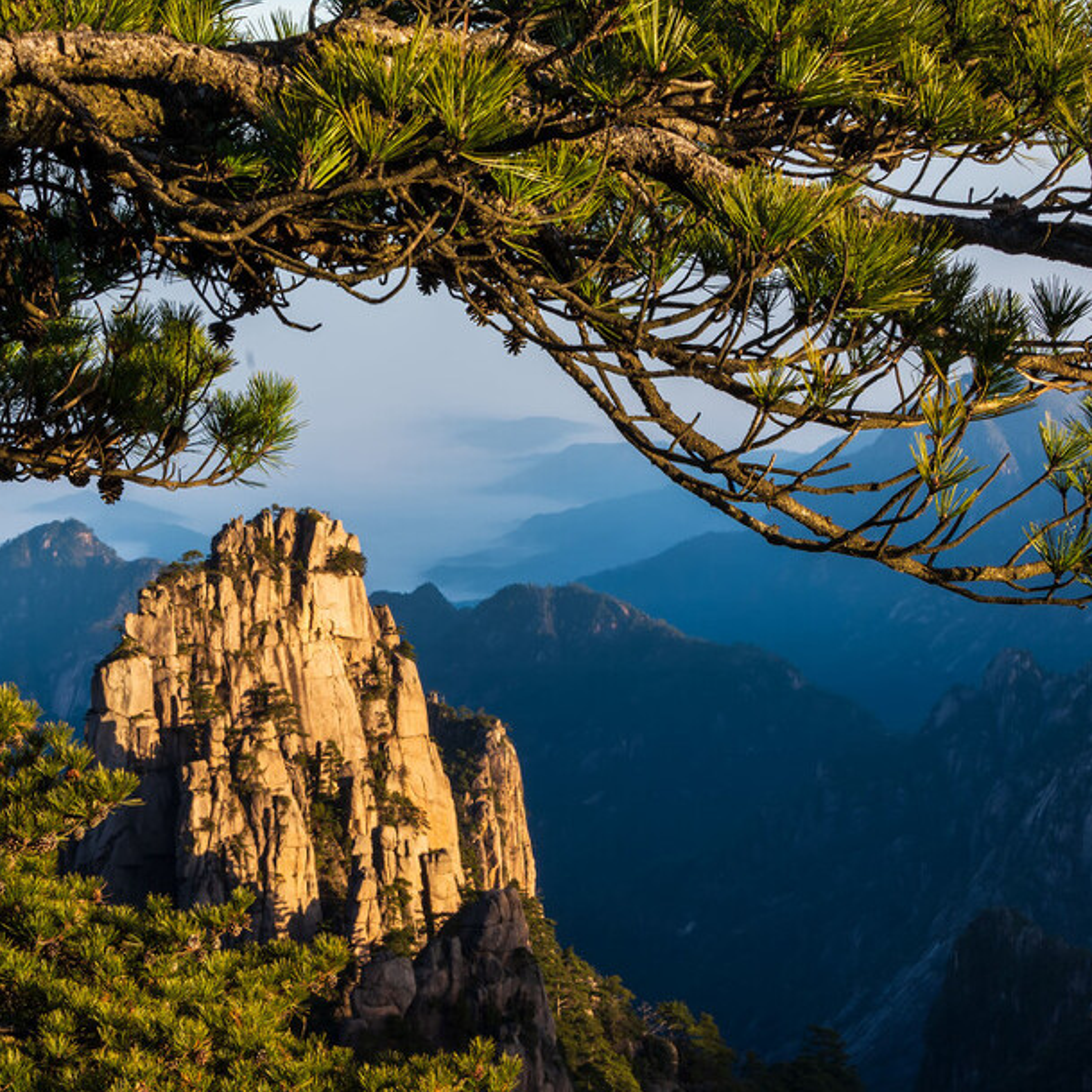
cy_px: 605
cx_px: 502
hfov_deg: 25.7
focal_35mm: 67
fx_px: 2391
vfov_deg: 25.7
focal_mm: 40
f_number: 18
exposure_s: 1/20
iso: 100
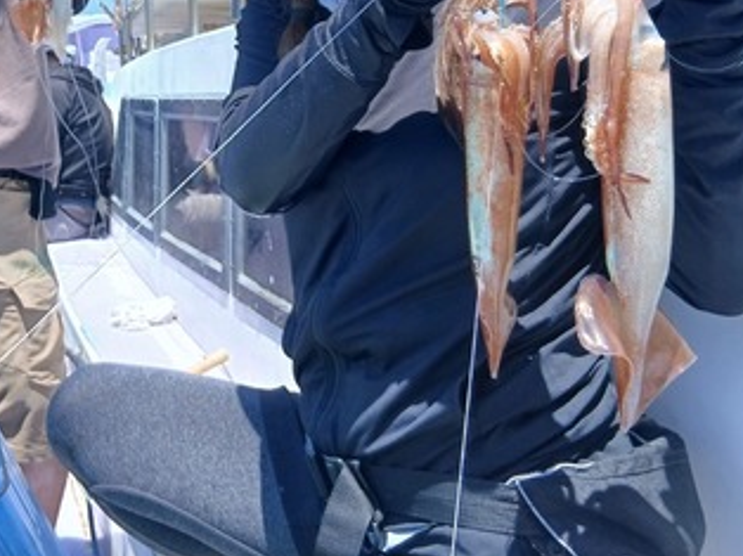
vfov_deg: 26.7
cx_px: 135
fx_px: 1137
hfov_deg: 34.9
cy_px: 71
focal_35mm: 53
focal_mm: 3.86
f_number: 1.8
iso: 20
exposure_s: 1/258
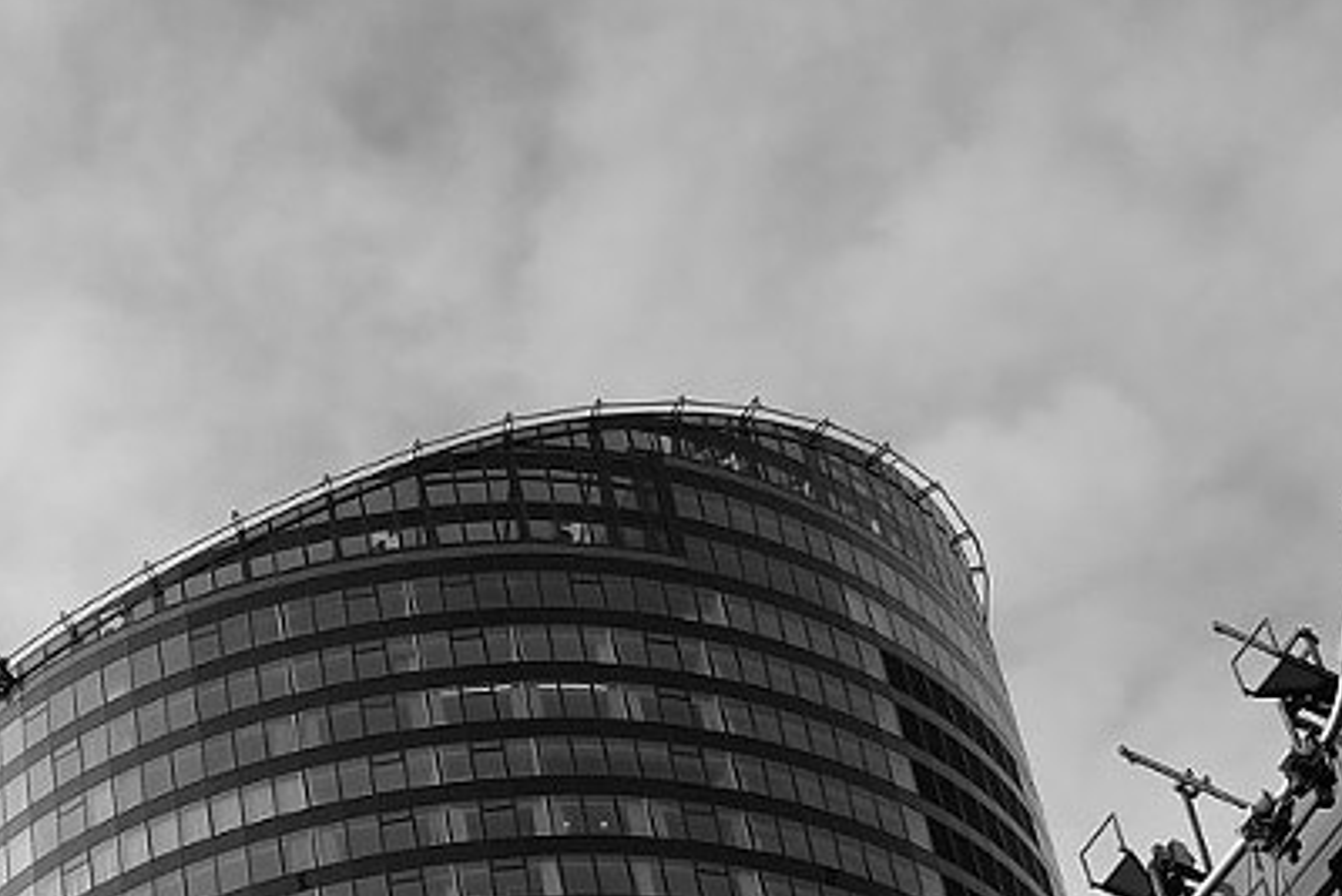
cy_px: 1708
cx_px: -379
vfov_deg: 9.0
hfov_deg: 13.7
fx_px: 5370
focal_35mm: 144
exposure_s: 1/56
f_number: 11
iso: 200
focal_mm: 24.3
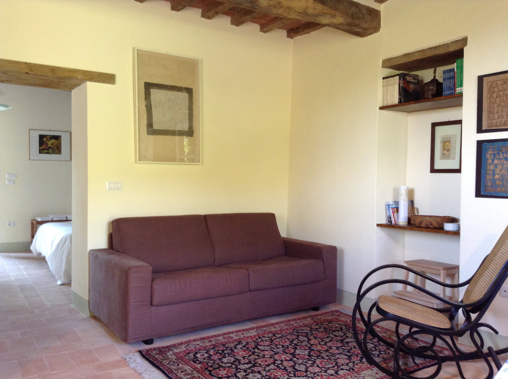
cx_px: 254
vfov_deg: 42.8
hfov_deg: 55.4
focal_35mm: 33
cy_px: 190
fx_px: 484
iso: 80
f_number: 2.4
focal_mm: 3.3
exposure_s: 1/24
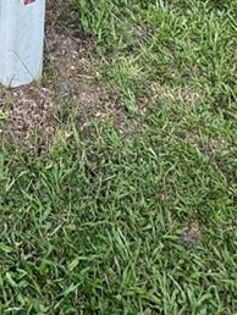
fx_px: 592
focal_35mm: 65
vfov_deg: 19.1
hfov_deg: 20.5
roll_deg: +3.9
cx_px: -77
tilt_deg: -6.2
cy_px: -304
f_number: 2.2
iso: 80
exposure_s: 1/99
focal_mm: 2.22
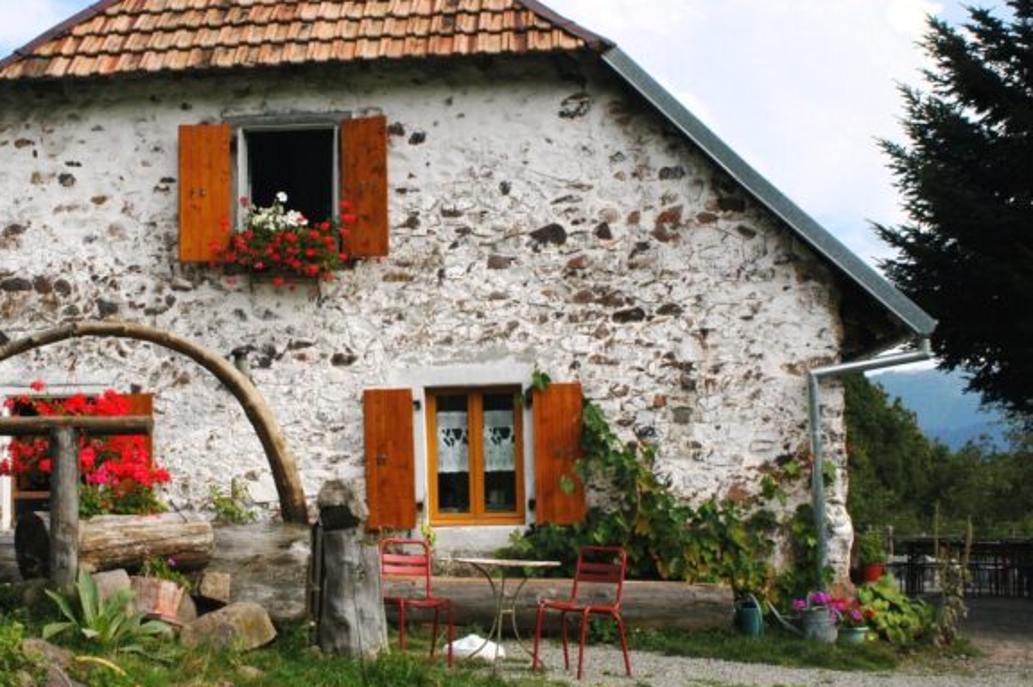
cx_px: 350
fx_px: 1605
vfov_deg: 24.1
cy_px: 266
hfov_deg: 35.3
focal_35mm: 56
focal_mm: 28
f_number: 9
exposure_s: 1/320
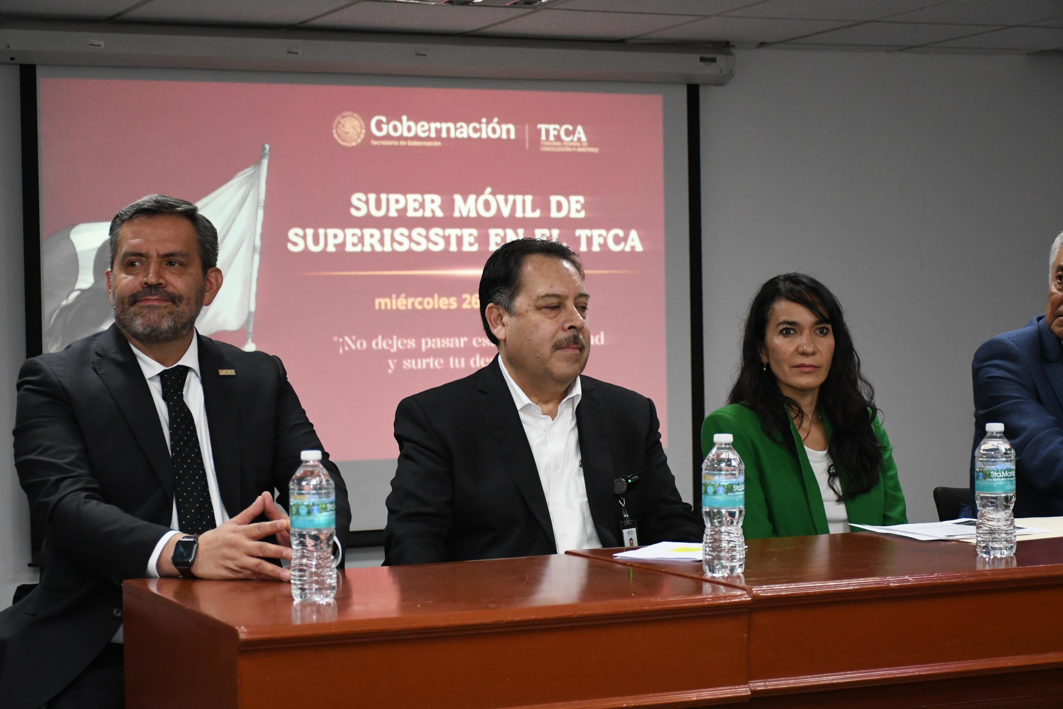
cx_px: 532
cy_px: 354
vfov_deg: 18.2
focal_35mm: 75
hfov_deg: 27.0
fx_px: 2214
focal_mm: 50
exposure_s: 1/100
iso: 3200
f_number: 4.8
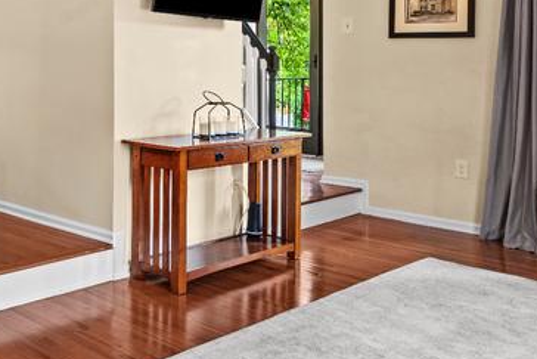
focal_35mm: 45
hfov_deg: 40.2
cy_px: 69
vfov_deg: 29.2
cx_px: 50
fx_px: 671
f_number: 9
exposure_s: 13
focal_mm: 16
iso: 100
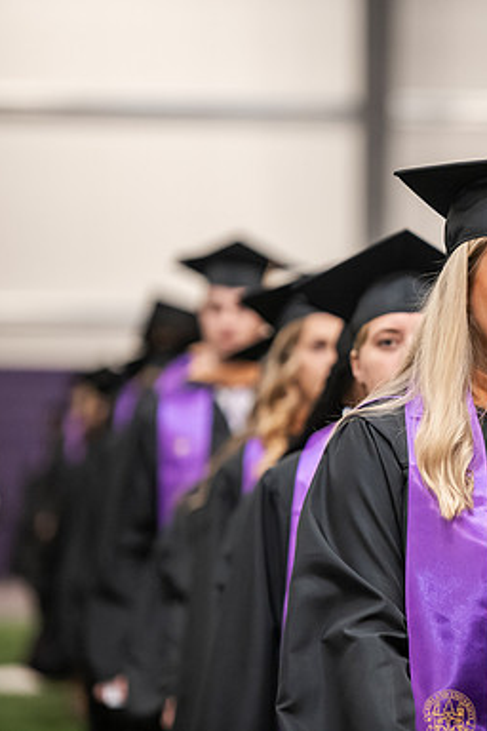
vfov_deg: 8.3
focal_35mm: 249
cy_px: 366
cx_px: 546
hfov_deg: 5.5
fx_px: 5052
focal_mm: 165
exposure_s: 1/200
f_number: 3.2
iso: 2500
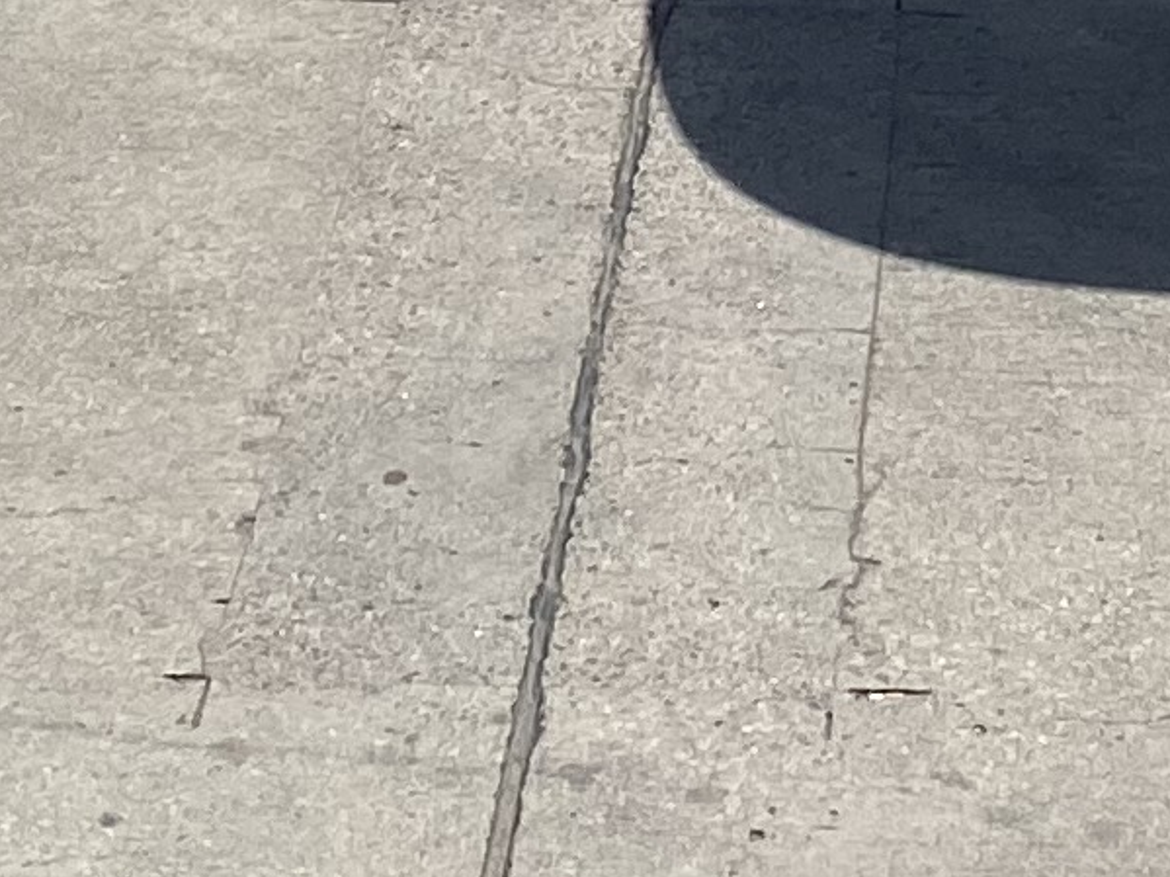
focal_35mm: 175
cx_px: 742
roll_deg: +0.4
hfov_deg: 11.3
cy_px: -2055
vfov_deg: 7.2
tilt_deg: -10.3
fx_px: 5914
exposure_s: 1/5236
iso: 32
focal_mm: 4.25
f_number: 1.8
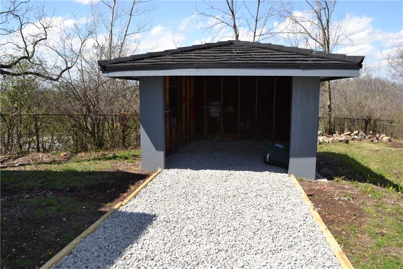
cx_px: 202
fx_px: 302
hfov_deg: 67.4
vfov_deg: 47.9
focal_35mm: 27
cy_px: 134
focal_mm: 18
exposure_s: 1/200
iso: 100
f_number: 8
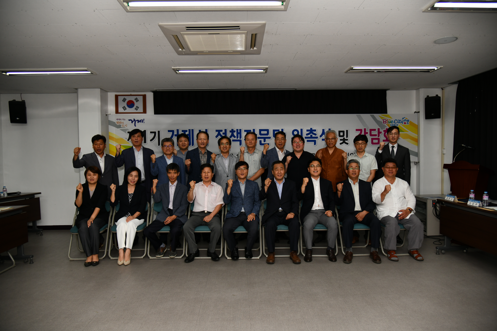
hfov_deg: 73.7
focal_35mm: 24
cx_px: 248
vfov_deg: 53.1
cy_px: 166
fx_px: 331
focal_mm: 24
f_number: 4
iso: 400
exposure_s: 1/250
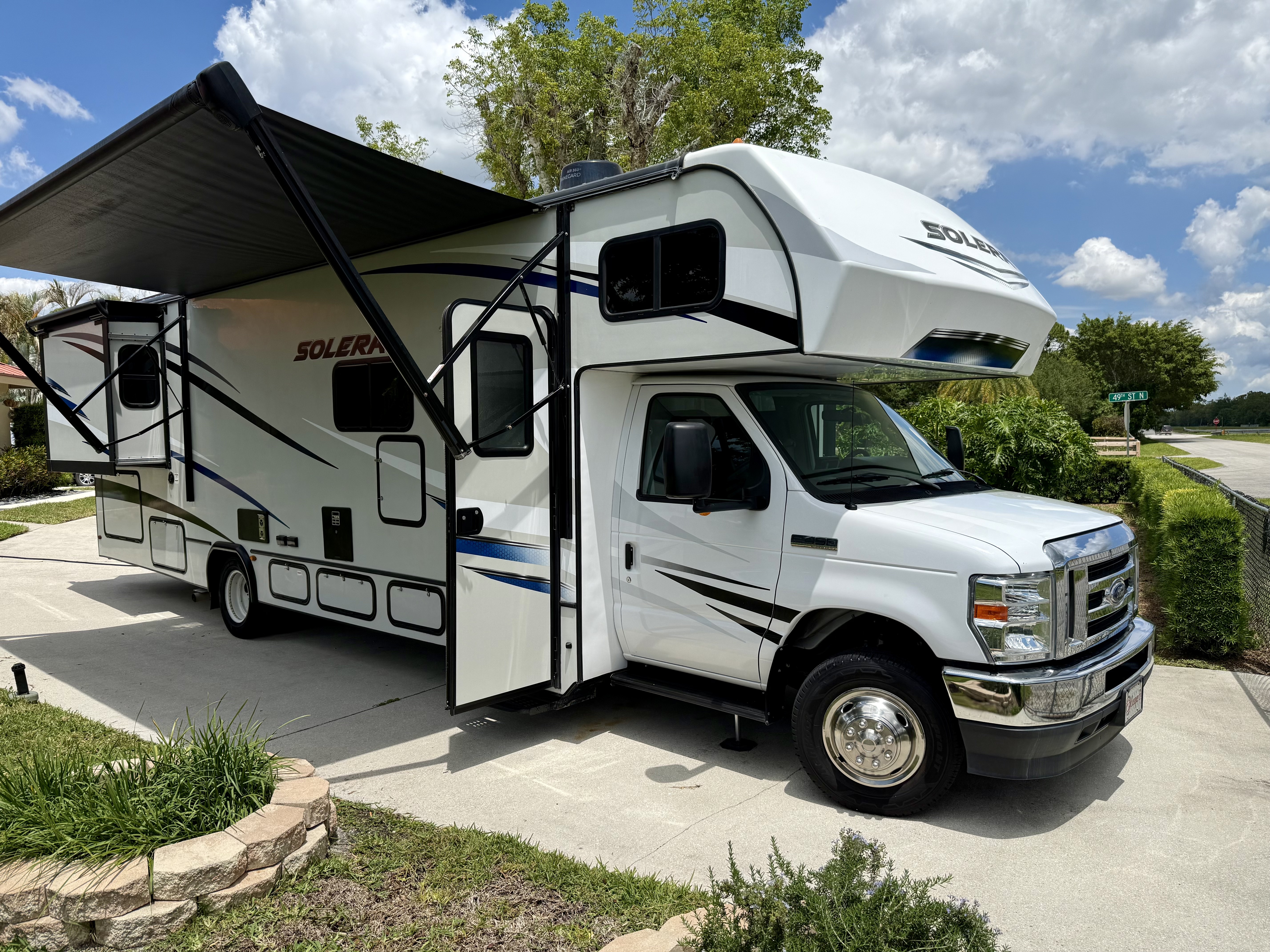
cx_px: 635
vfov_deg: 56.8
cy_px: 476
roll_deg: +1.0
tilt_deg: -3.3
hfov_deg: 71.6
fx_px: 881
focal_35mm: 24
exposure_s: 1/6173
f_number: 1.78
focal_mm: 6.76
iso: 80
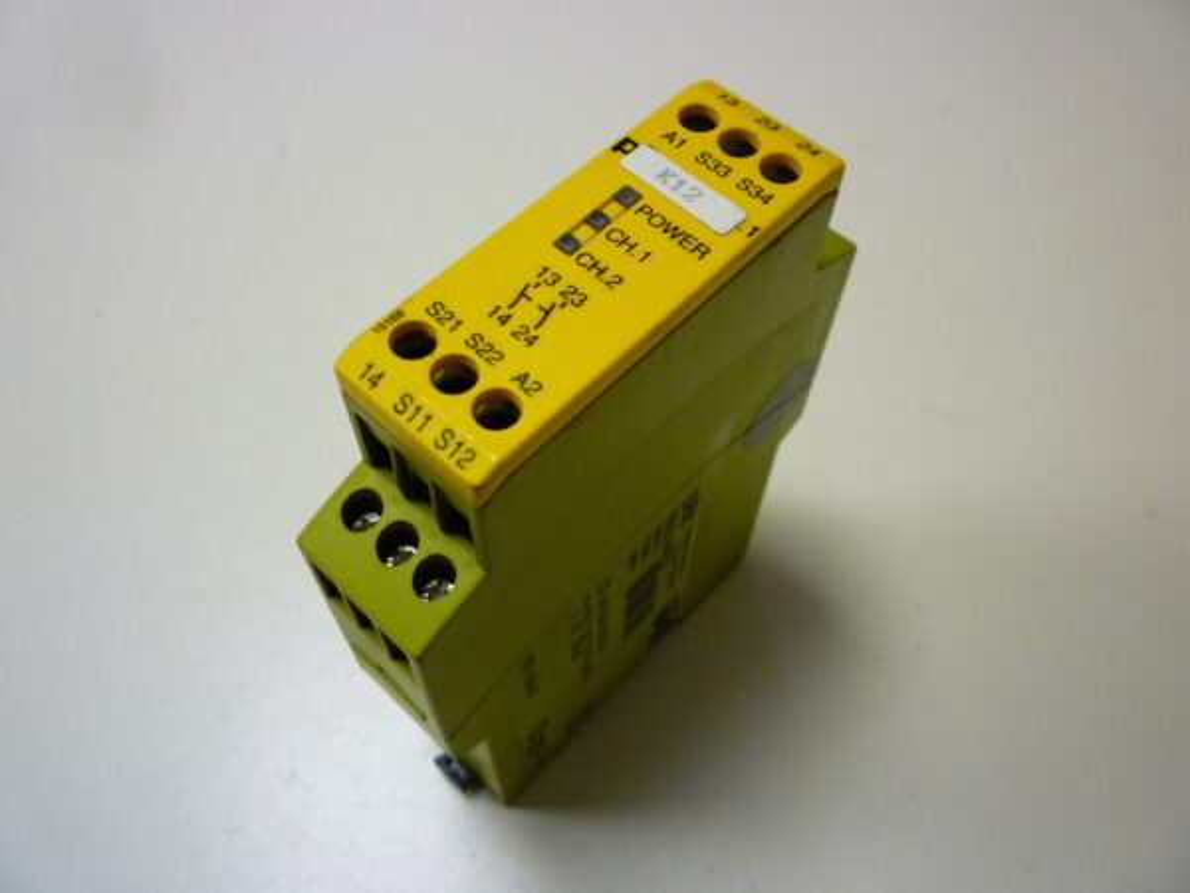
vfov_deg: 48.2
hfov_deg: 61.7
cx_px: 595
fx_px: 997
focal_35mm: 29
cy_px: 446
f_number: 3.3
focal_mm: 5.2
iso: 400
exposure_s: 1/30
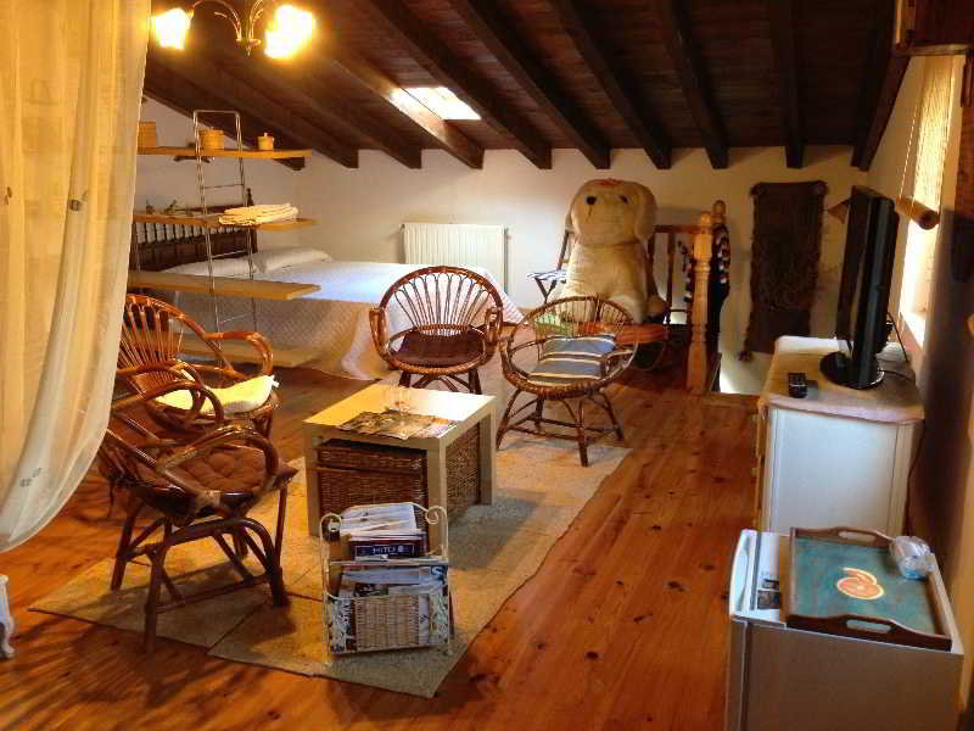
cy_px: 366
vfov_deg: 42.9
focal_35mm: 33
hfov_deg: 55.4
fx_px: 929
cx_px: 487
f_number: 2.4
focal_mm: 4.13
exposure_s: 1/20
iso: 200
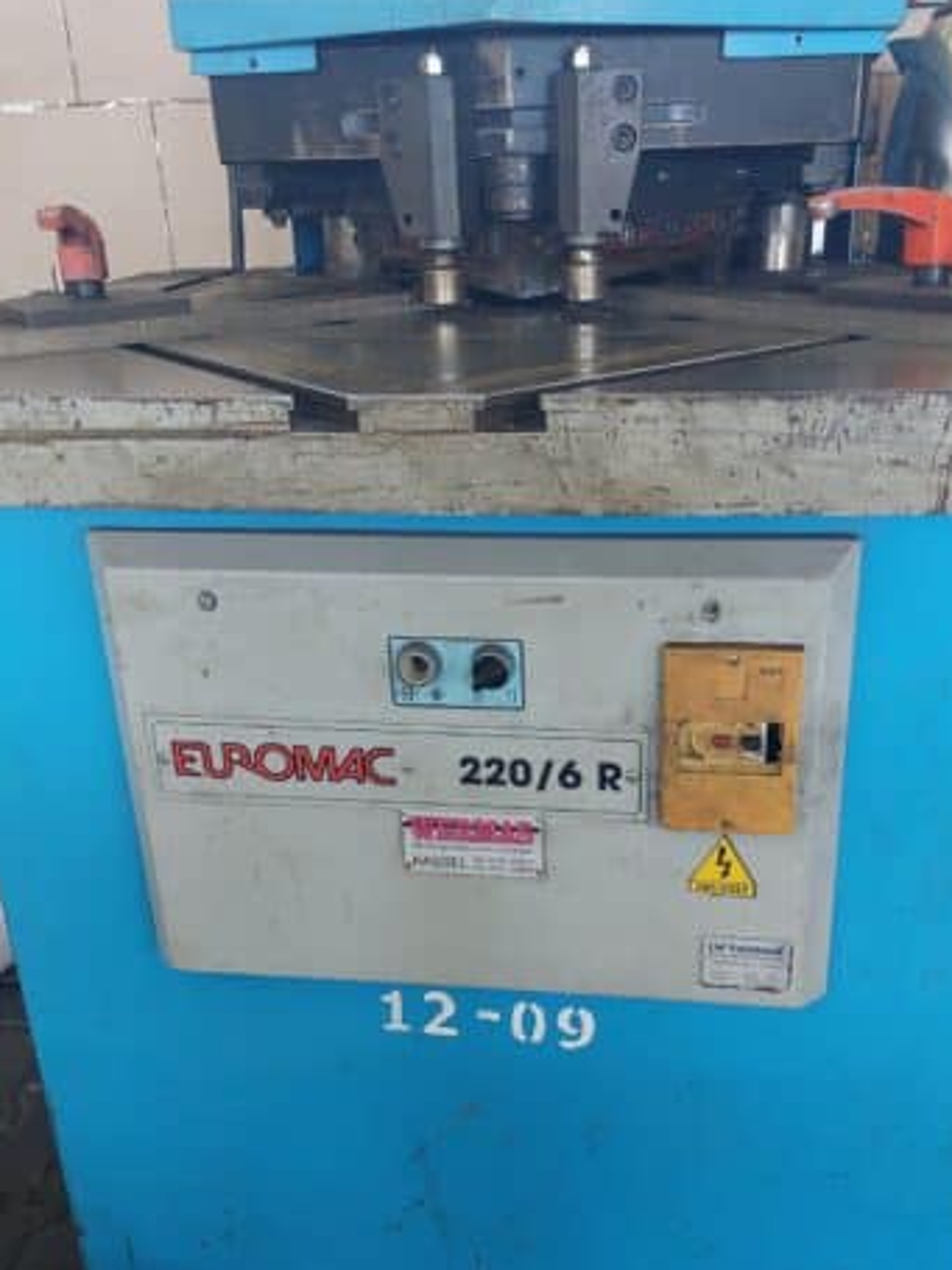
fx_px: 1211
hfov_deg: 42.9
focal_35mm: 33
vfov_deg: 55.1
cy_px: 734
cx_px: 494
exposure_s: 1/50
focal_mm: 5.23
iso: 320
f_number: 1.8
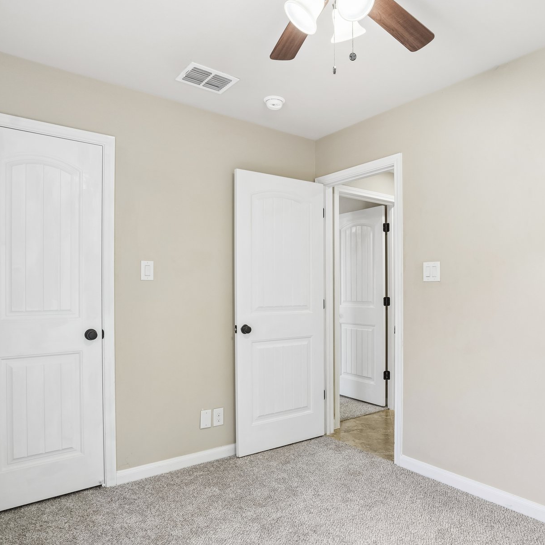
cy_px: 292
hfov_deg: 66.6
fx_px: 410
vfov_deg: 67.2
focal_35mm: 23
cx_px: 326
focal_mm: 16
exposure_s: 1/20
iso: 400
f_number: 8
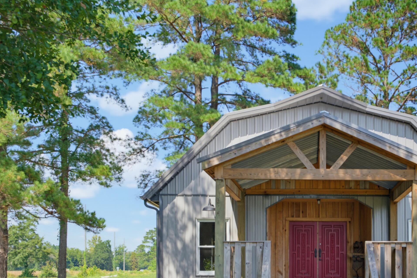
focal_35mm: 52
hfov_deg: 37.2
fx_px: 602
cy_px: 209
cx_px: 317
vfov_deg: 25.7
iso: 500
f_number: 11
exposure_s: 1/80
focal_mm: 33
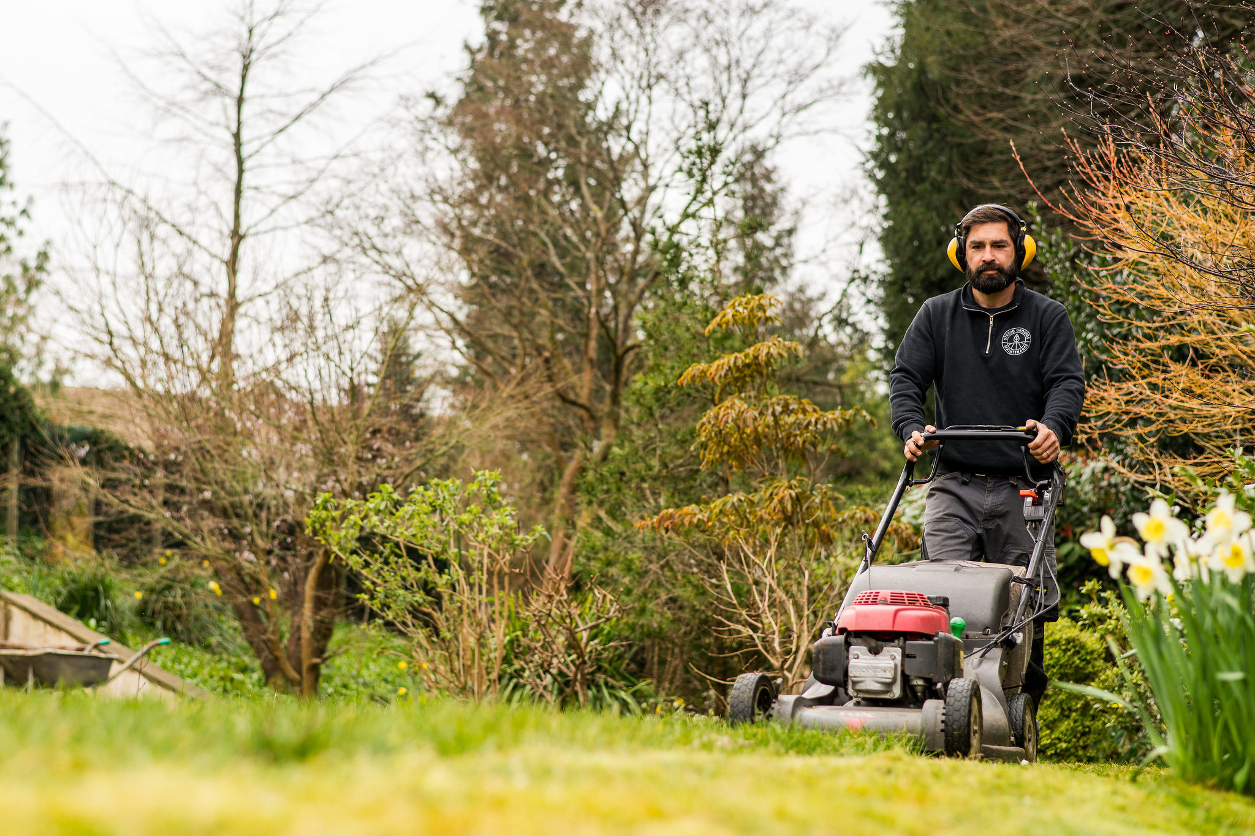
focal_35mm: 66
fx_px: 2317
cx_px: 557
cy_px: 395
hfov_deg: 30.3
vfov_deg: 20.5
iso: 160
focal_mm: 58
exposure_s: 1/800
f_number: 2.8
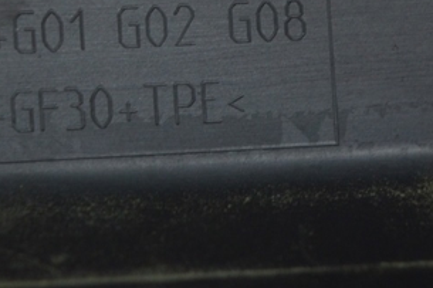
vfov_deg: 7.9
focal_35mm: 173
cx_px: 38
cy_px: 50
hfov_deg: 11.8
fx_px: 2080
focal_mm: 55
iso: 400
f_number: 5.6
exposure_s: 1/40
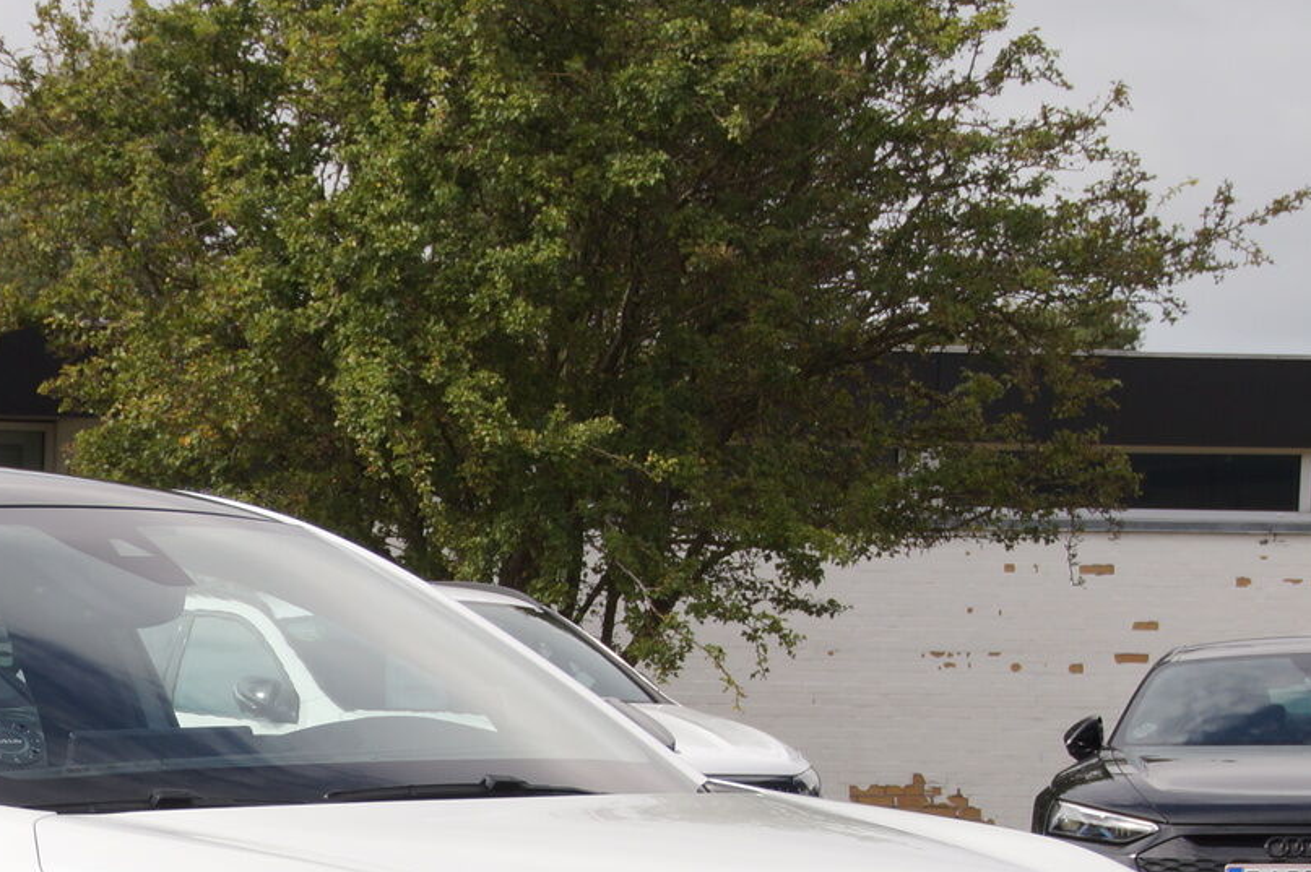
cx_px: -49
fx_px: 7140
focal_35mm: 196
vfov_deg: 6.9
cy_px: 1017
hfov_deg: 10.4
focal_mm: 55
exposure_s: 1/250
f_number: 8
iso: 100
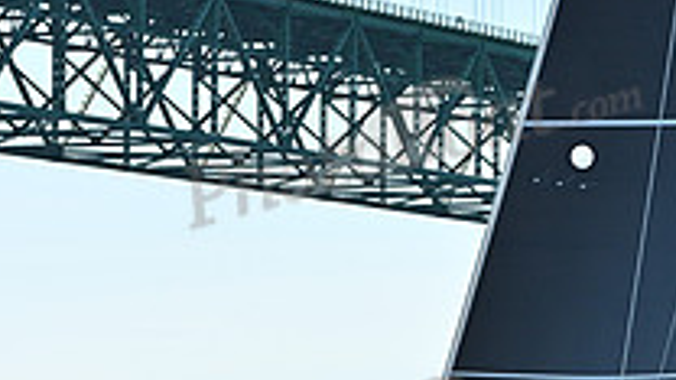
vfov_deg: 3.8
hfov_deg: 6.7
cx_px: 812
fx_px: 5754
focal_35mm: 321
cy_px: 567
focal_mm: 110
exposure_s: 1/1000
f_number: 6.3
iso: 320
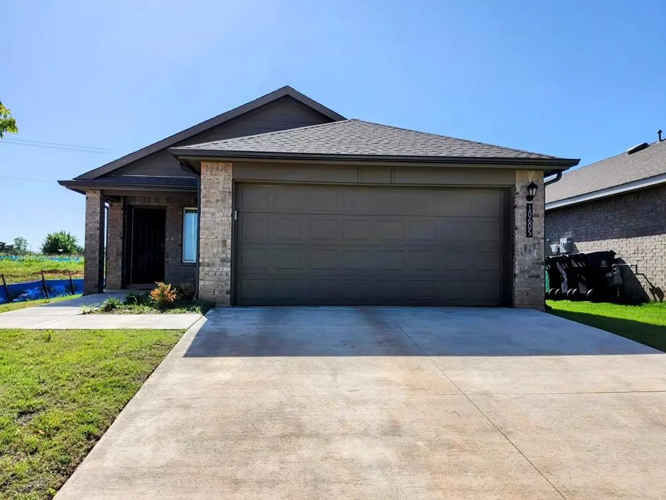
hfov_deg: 71.6
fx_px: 462
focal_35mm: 24
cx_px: 333
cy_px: 251
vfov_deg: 56.8
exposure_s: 1/1732
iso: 25
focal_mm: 5.54
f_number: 1.8
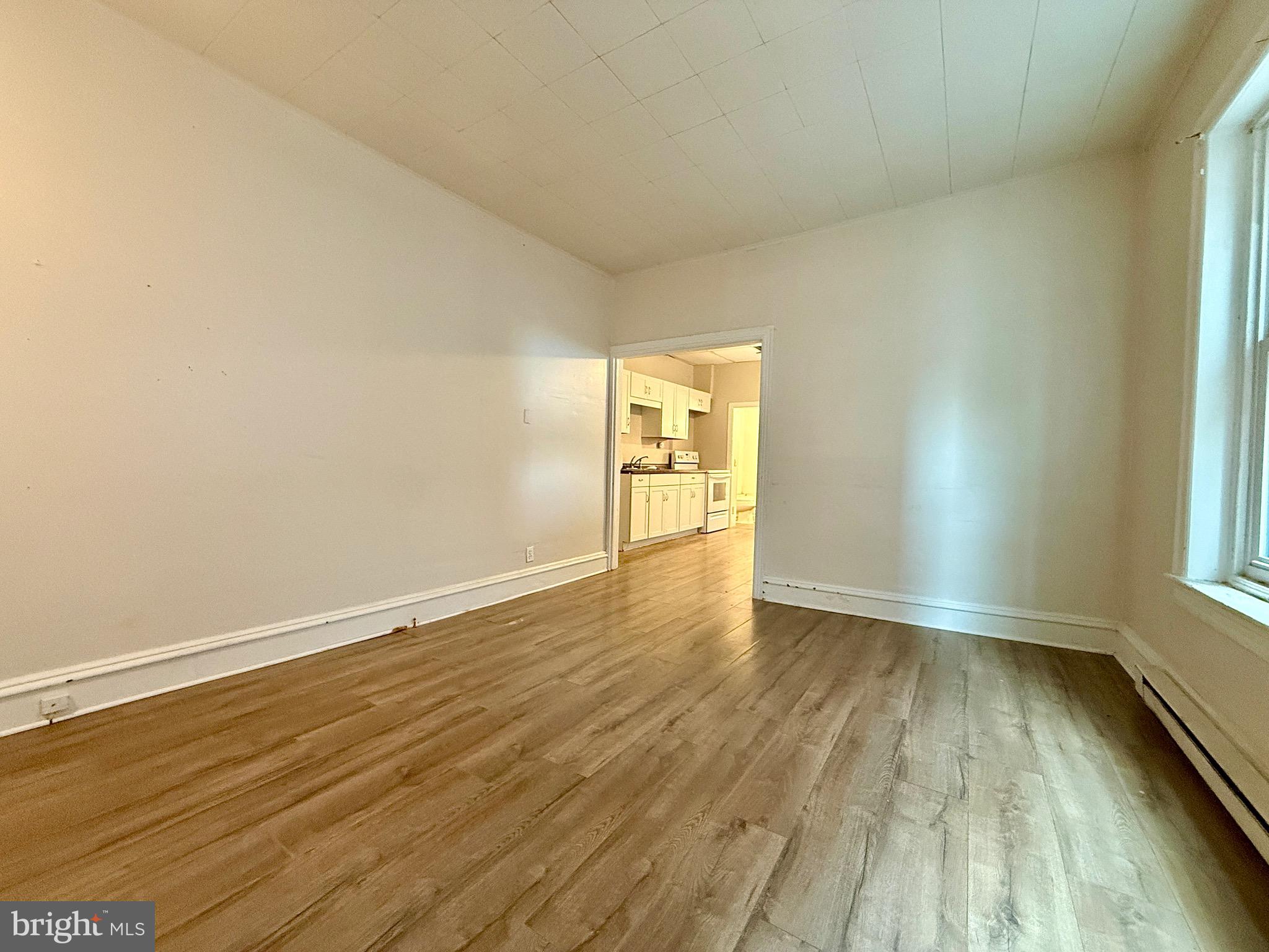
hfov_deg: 102.1
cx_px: 634
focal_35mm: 14
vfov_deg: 85.7
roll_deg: -1.2
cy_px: 476
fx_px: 513
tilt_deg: -1.8
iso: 500
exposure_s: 1/59
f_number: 2.2
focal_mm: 2.22
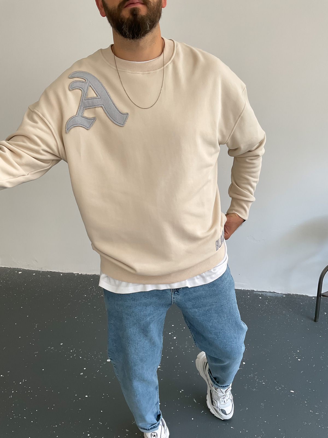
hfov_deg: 48.2
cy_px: 219
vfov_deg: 61.7
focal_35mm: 29
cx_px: 164
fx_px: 366
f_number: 1.8
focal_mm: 3
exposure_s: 1/120
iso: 32
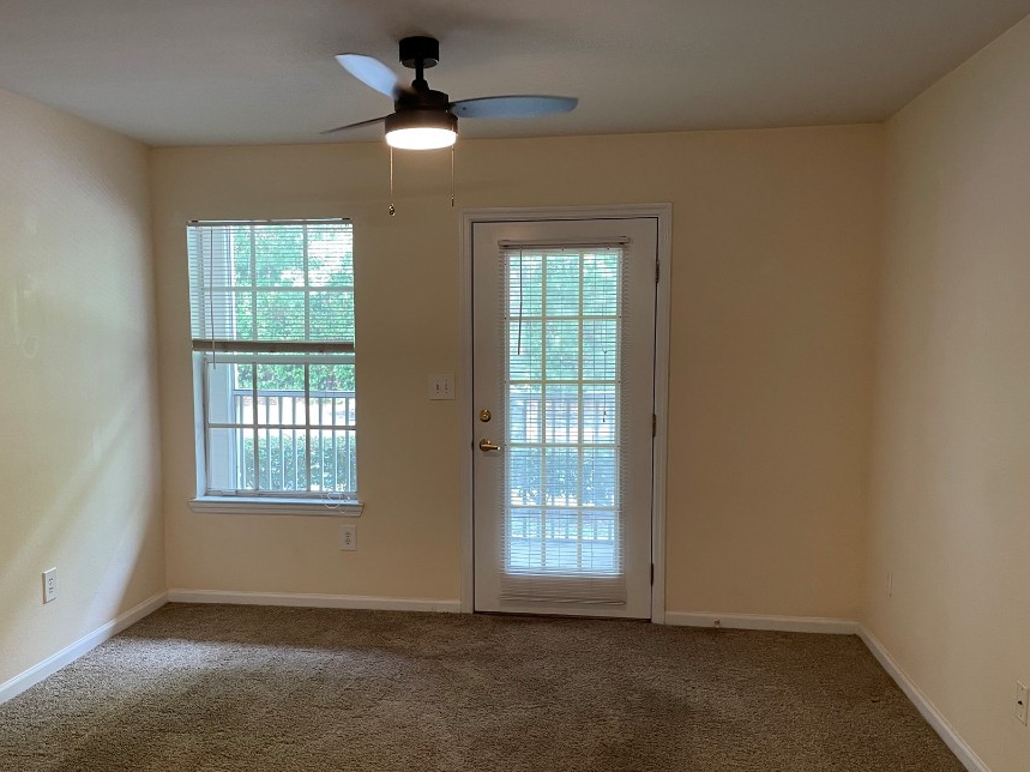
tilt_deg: -5.4
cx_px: 453
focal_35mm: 31
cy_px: 424
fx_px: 922
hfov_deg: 58.2
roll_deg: +0.1
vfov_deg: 45.4
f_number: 1.6
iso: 160
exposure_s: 1/60
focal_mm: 4.2
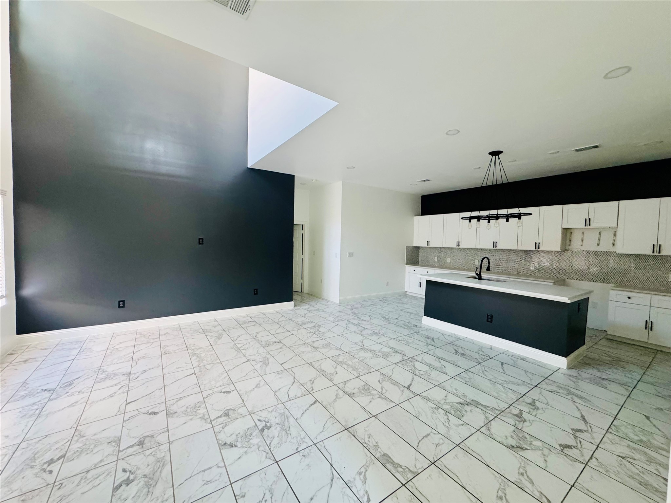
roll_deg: -1.3
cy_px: 252
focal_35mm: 14
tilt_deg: -1.7
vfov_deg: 85.7
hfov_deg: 102.1
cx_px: 336
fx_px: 271
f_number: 2.2
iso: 320
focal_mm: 2.22
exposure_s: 1/63
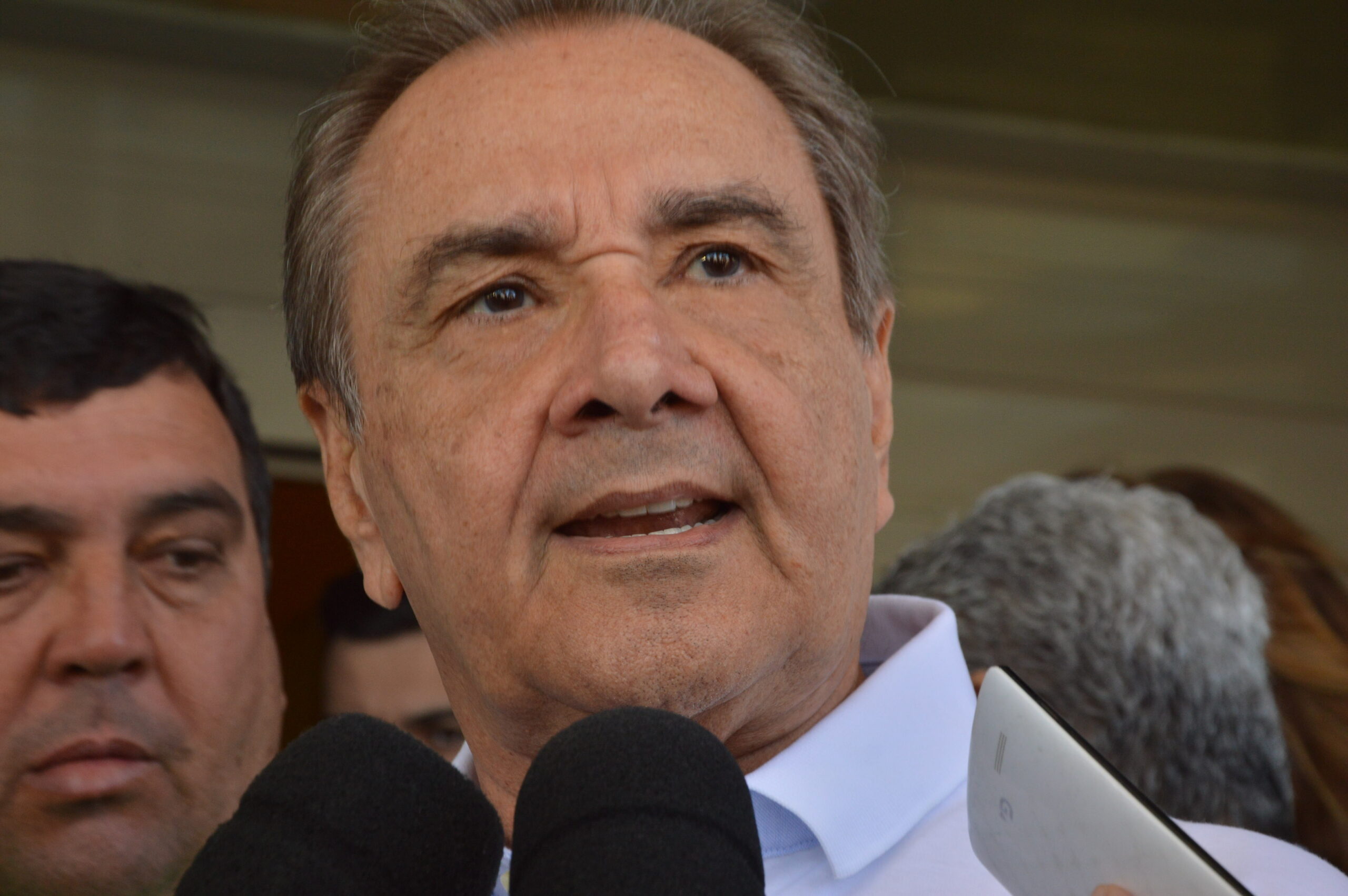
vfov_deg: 11.4
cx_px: 674
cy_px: 448
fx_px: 4489
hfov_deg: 17.1
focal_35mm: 120
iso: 400
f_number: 8
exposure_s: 1/125
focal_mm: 80
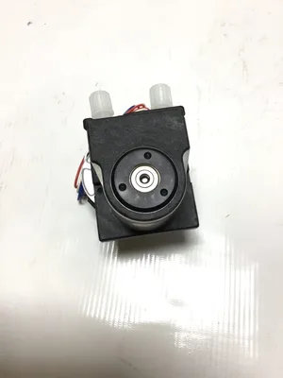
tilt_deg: -69.0
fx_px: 338
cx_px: 142
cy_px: 189
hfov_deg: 45.4
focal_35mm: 31
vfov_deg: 58.4
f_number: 2.4
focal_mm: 3.3
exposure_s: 1/120
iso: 25
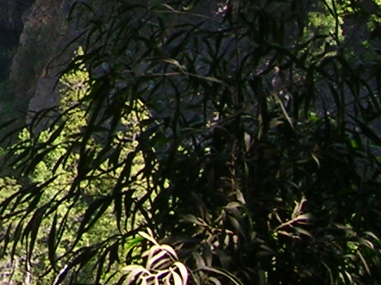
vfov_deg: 8.3
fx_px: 1936
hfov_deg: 10.6
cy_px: -127
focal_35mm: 176
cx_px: -299
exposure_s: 1/86
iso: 50
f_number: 4.9
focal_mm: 5.7
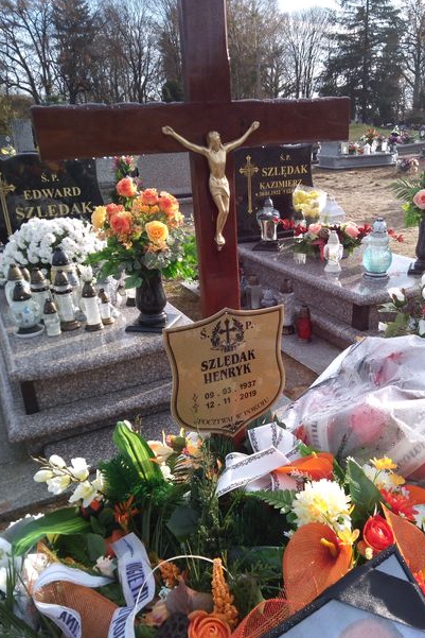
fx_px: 531
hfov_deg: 43.4
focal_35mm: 30
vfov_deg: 61.9
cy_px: 327
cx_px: 254
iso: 100
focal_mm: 3.46
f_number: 2.2
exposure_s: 1/430
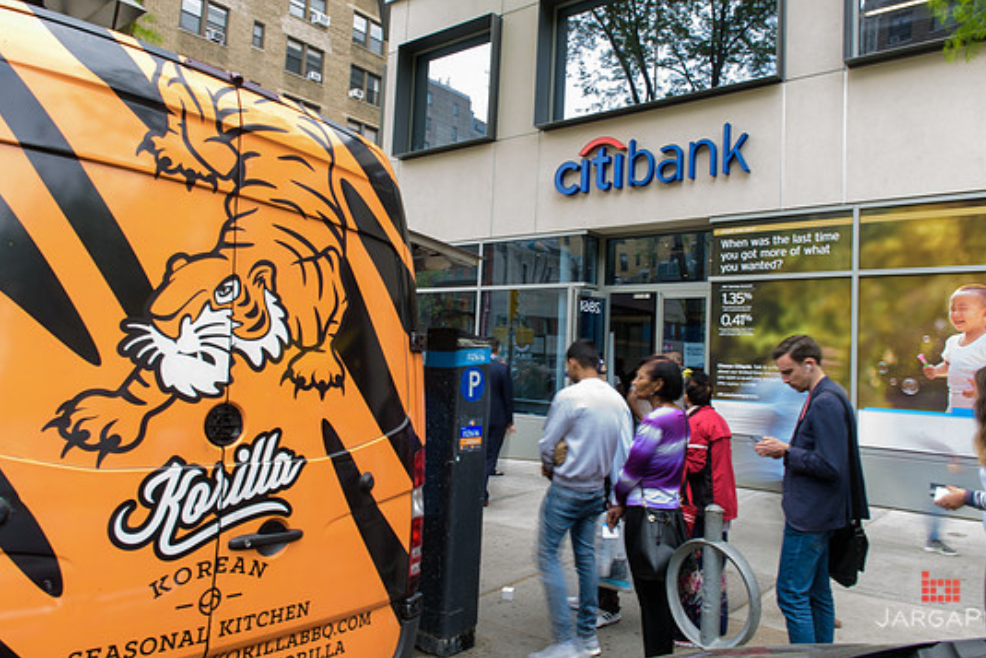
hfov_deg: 69.3
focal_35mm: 26
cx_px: 518
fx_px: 712
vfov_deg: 49.6
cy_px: 311
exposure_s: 1/2
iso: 64
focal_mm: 24
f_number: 22
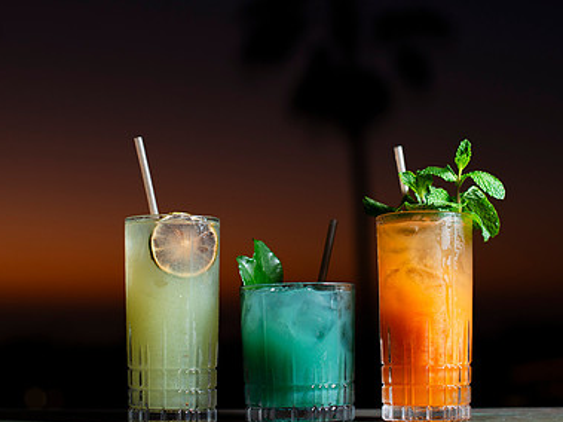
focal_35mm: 76
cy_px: 192
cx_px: 290
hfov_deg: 25.7
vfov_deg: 19.4
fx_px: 1236
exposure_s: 1/250
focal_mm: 50
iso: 200
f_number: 2.8
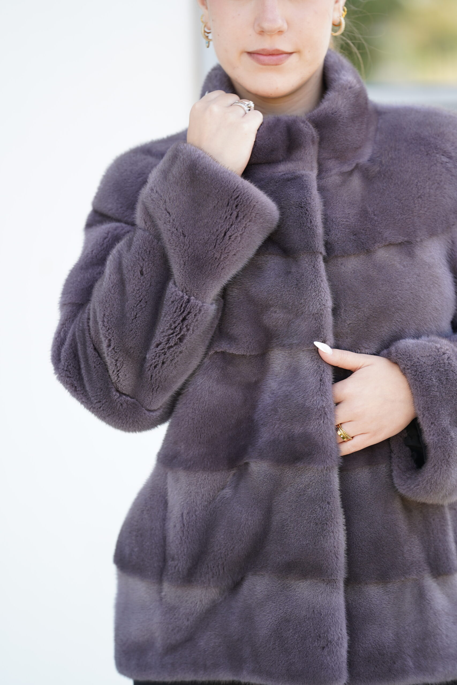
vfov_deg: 10.7
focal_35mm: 192
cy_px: 342
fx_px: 3655
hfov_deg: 7.2
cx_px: 228
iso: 200
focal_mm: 192
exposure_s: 1/250
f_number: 2.8
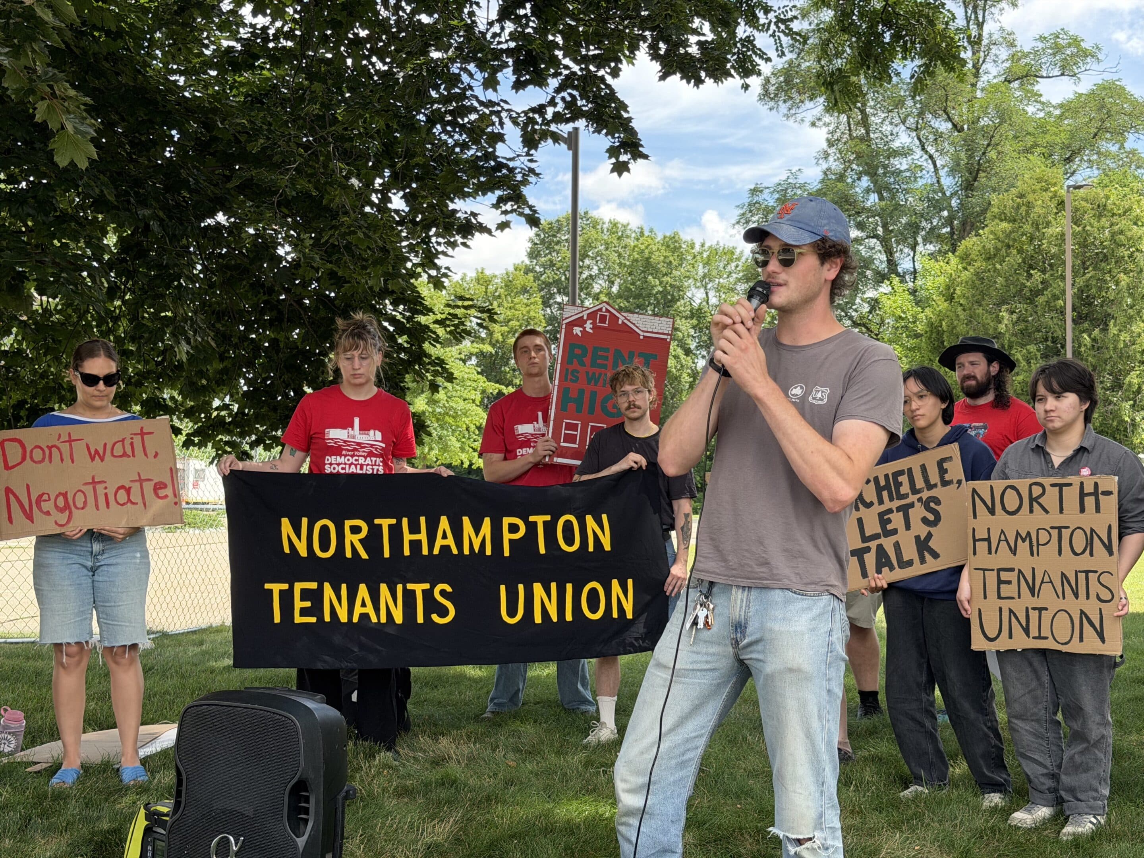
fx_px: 1586
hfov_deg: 39.7
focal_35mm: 48
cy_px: 429
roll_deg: +0.1
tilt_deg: +3.6
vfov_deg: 30.3
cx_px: 572
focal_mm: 6.76
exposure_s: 1/1100
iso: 100
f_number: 1.78
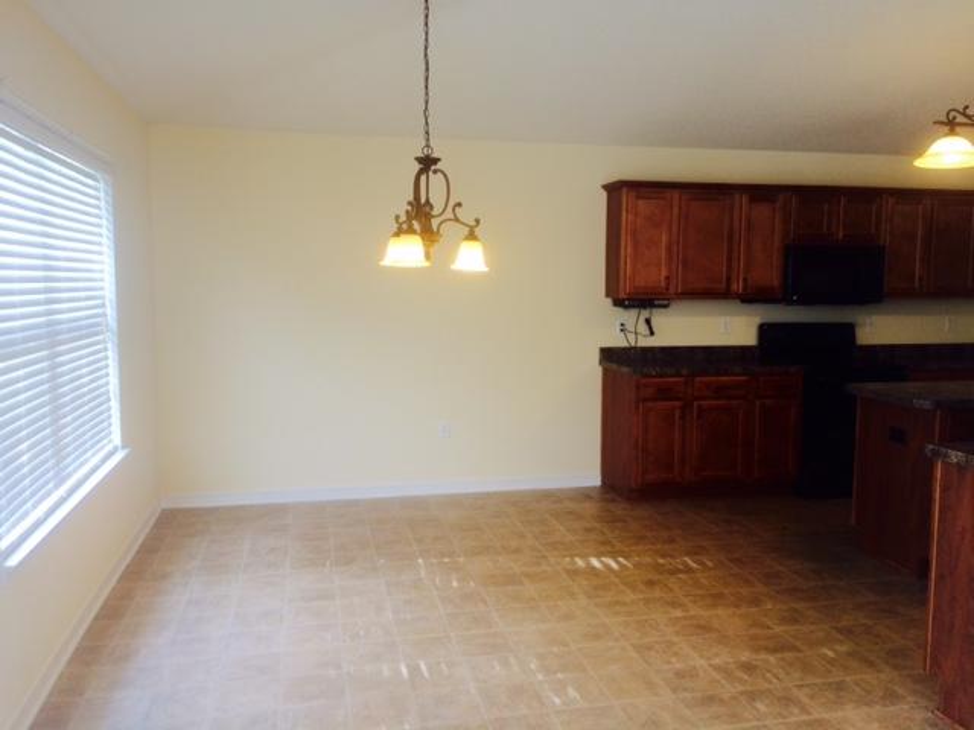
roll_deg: -0.6
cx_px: 487
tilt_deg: -7.0
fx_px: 816
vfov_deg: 48.2
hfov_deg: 61.7
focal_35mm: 29
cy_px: 365
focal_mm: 4.15
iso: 32
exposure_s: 1/38
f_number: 2.2
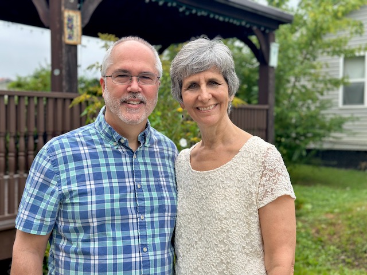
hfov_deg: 39.7
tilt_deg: -2.4
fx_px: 509
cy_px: 138
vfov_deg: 30.3
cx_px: 184
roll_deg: +0.4
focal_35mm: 48
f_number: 1.78
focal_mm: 6.86
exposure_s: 1/1258
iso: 80
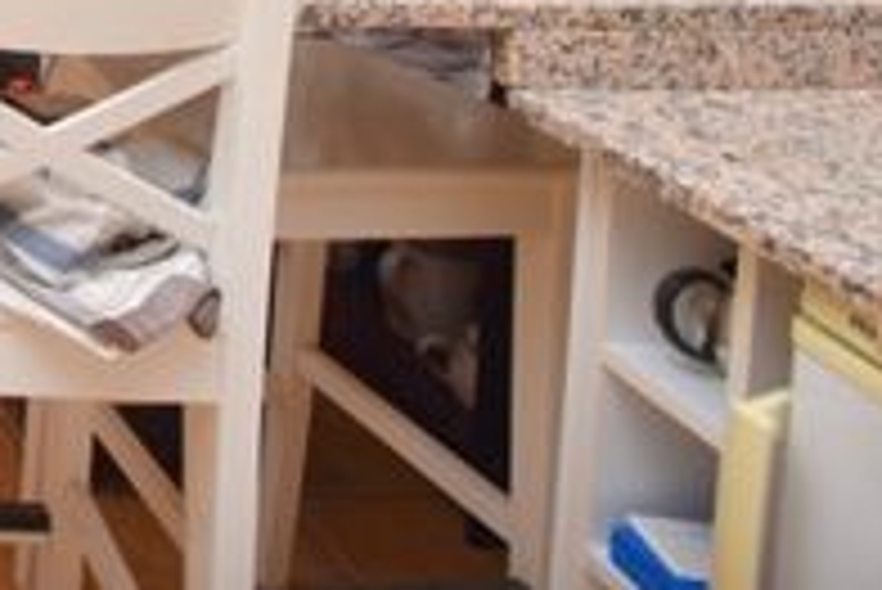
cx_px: -614
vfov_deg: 19.5
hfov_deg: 23.6
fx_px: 1324
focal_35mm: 54
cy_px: -441
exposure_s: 1/250
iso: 100
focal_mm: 10
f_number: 8
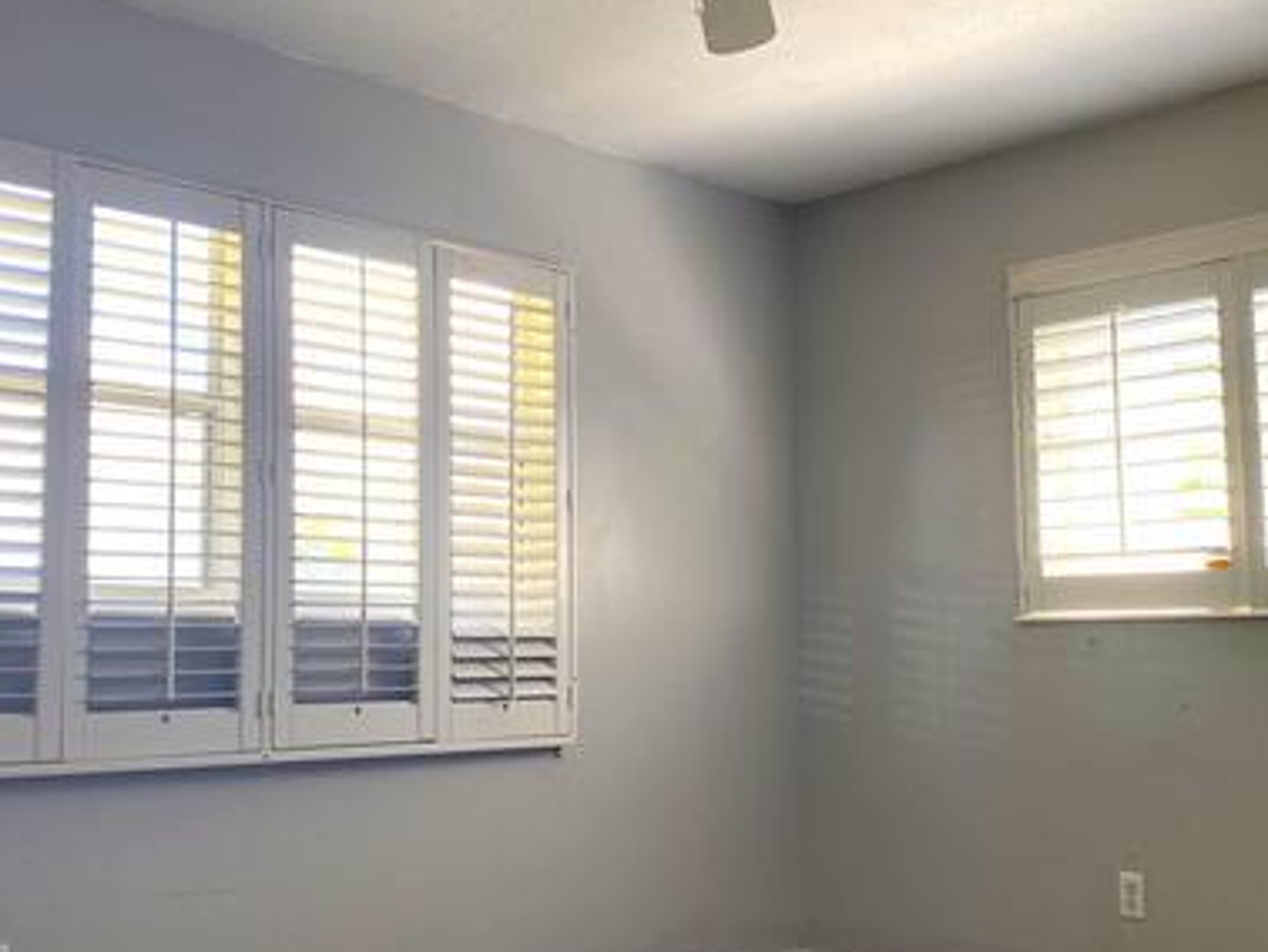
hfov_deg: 42.9
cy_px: 516
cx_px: 637
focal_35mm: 44
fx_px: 1613
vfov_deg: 32.9
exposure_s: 1/122
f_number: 1.8
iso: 64
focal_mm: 4.25
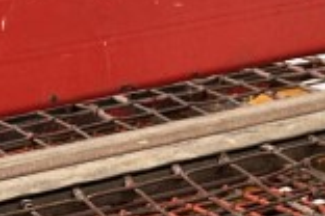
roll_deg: +4.7
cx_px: 227
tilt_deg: -21.5
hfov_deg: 12.5
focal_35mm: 164
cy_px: 320
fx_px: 1480
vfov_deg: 8.2
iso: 80
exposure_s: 1/903
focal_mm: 6.86
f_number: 1.78
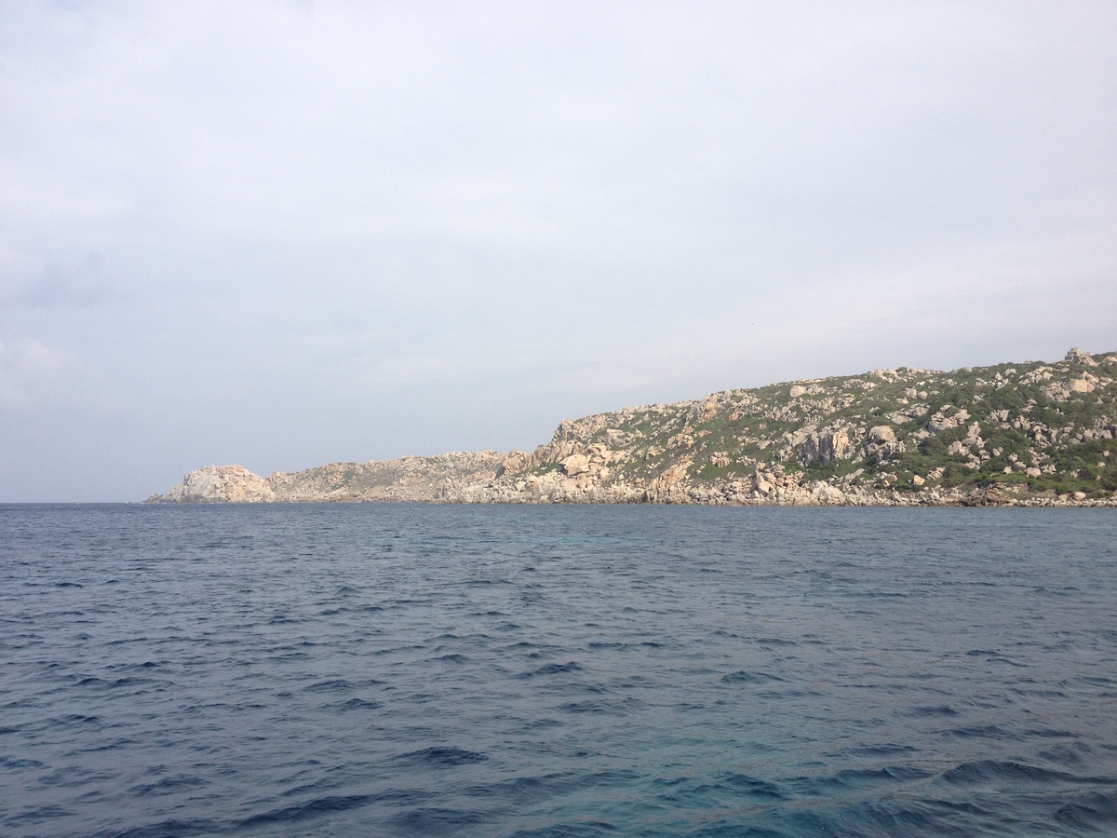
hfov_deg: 52.6
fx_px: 1129
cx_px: 558
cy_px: 419
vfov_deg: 40.7
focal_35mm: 35
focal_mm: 4.28
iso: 64
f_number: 2.4
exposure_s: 1/1672
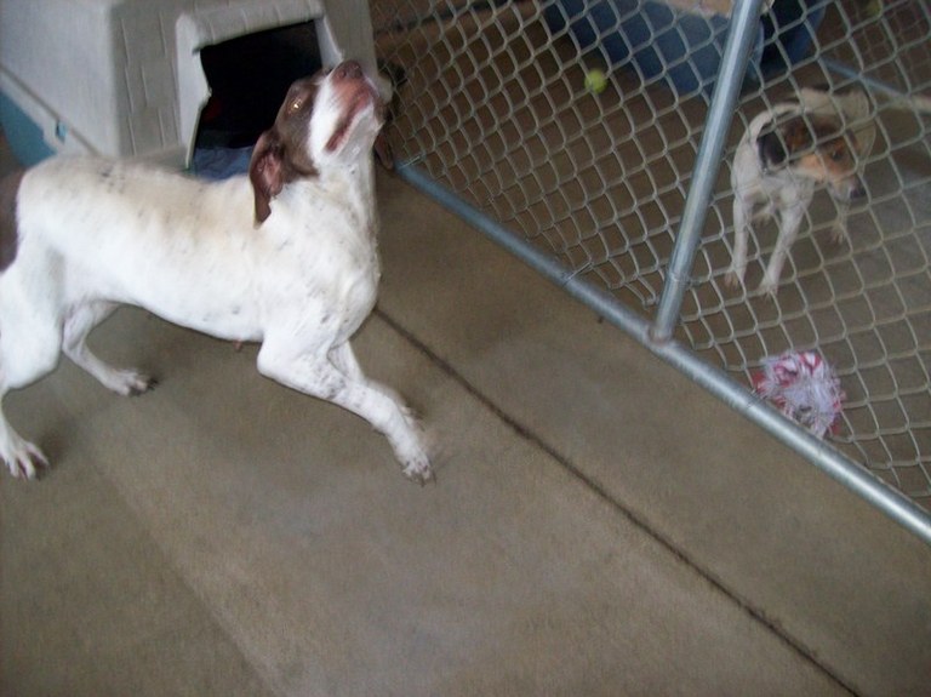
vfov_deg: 39.6
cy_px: 348
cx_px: 466
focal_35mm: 36
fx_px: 968
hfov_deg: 51.4
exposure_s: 1/64
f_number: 2.7
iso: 200
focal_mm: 6
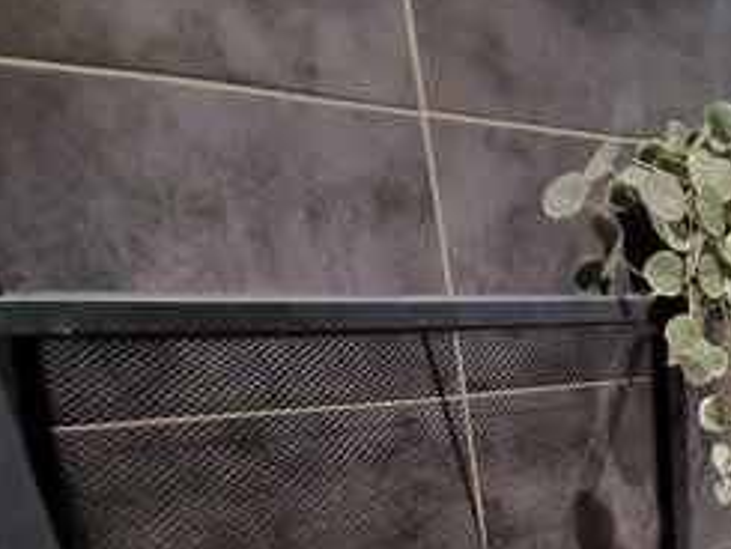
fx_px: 782
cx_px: 783
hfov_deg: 41.2
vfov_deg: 34.3
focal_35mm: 37
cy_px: 582
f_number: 2.2
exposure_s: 1/33.3
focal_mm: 2.26
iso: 800
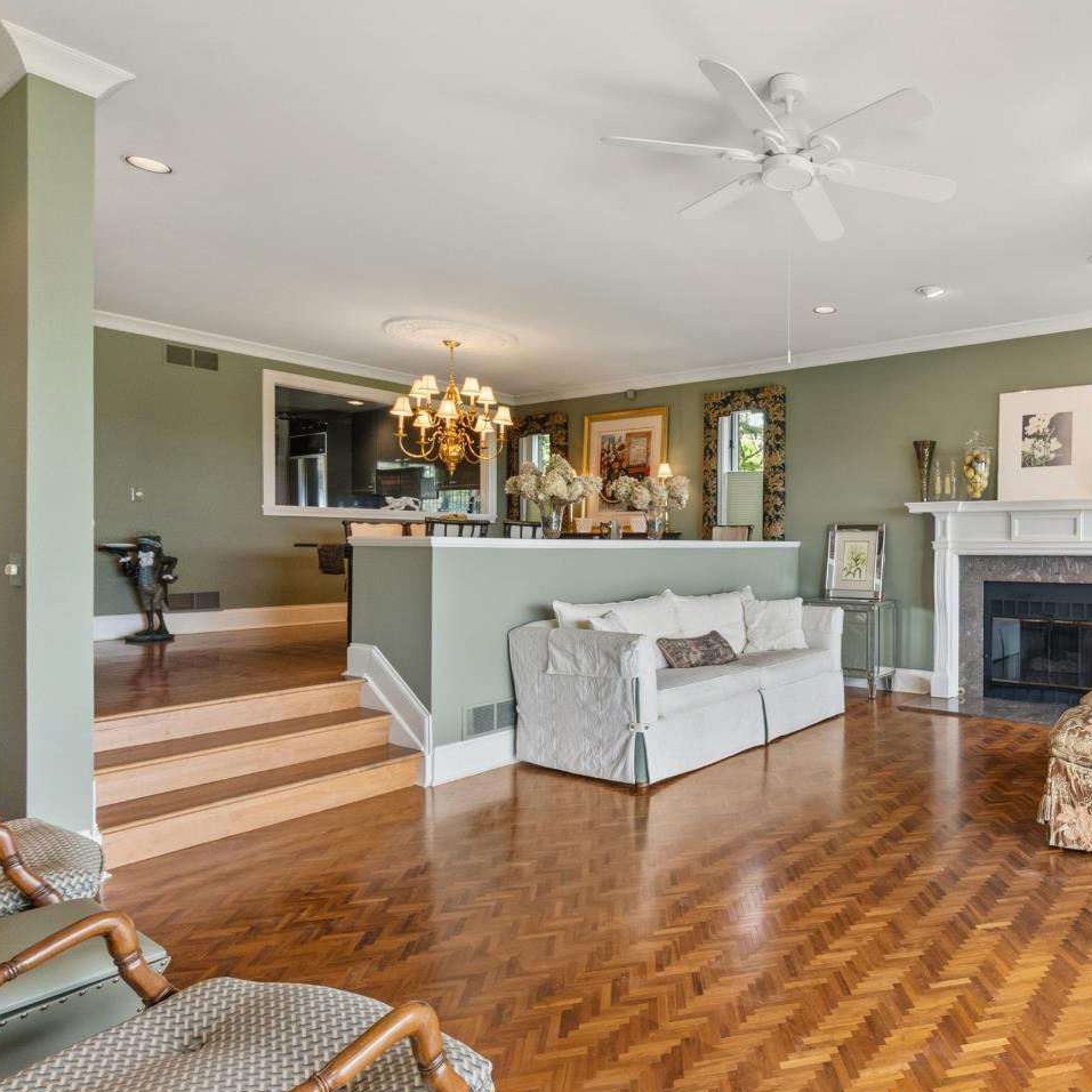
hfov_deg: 68.8
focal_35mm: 20
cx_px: 846
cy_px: 562
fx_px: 714
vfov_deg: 74.8
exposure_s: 1/30
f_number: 9
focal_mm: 10
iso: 400
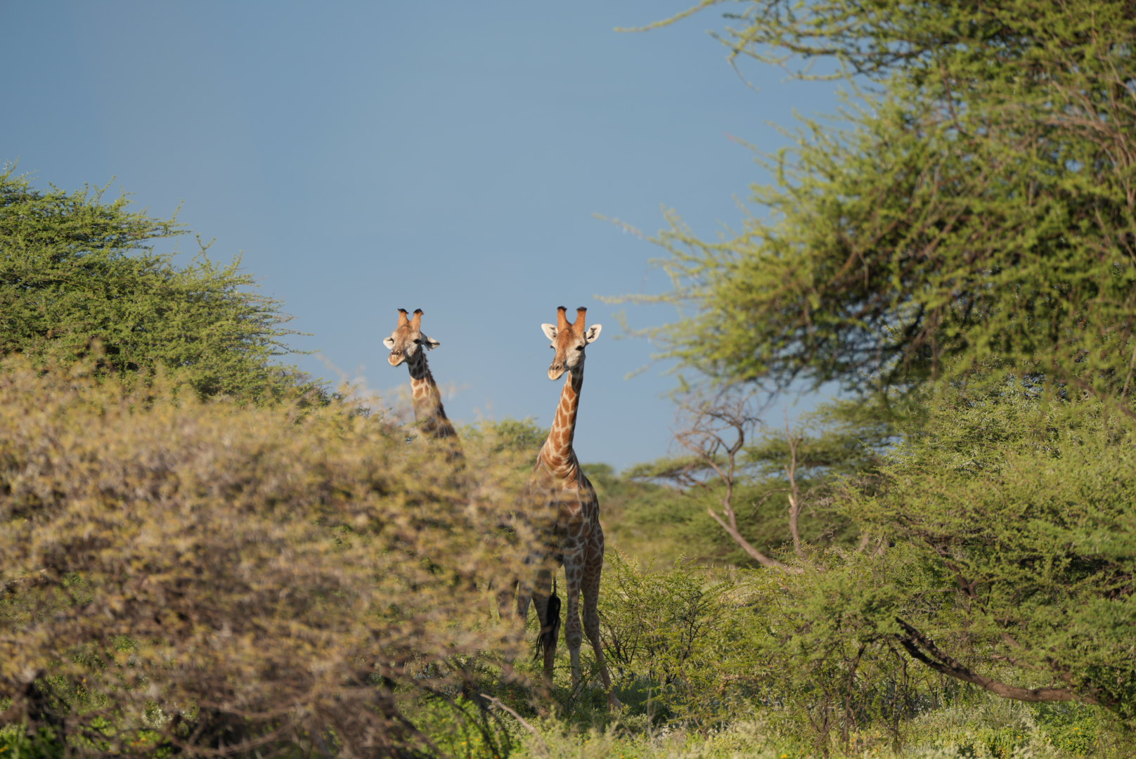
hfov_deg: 5.1
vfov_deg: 3.4
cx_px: 568
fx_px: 12631
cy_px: 380
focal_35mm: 400
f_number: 6.3
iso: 160
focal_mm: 400
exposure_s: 1/500
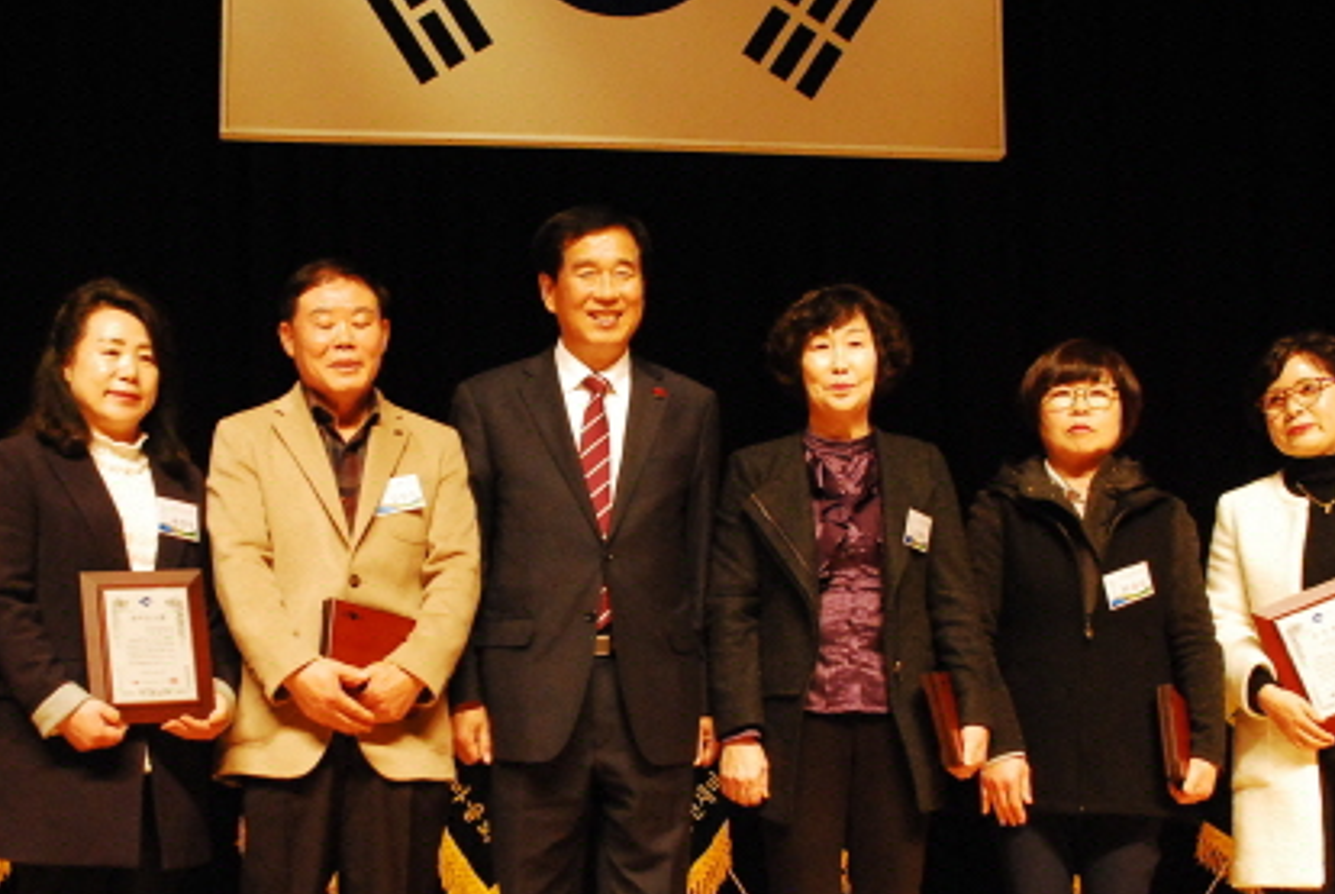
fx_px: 2450
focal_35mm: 66
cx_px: 571
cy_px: 566
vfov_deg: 20.6
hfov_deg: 30.4
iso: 1600
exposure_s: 1/80
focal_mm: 26
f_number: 7.1
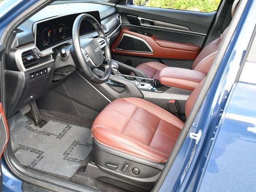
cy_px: 96
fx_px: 296
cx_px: 116
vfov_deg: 36.0
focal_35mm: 40
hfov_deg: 46.7
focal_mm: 18
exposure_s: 1/250
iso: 640
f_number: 3.5
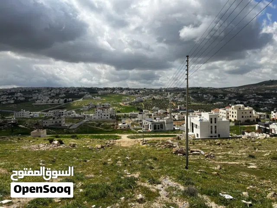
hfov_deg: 67.3
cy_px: 104
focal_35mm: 26
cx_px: 138
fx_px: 208
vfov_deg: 53.1
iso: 50
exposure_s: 1/5882
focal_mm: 5.7
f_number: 1.5
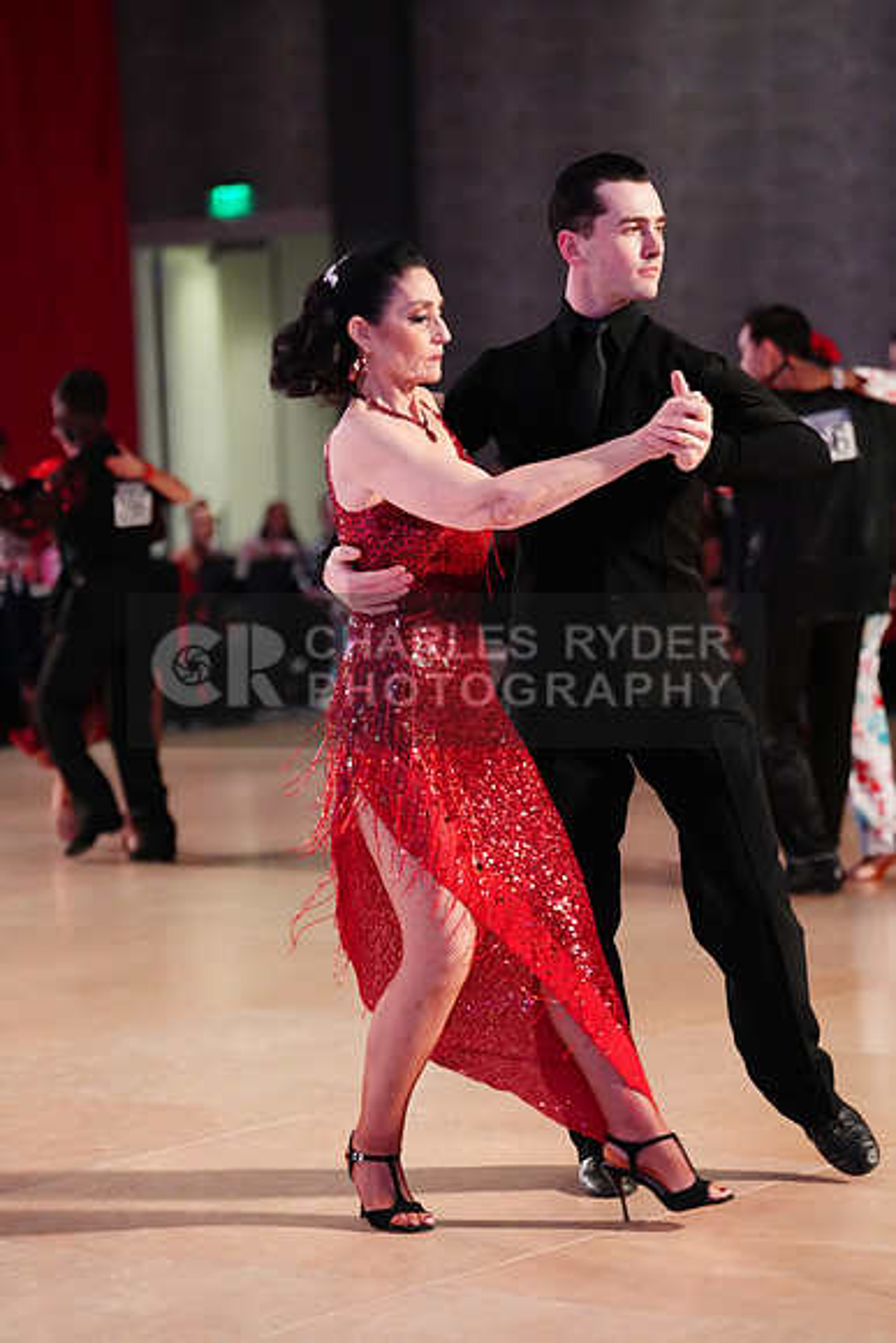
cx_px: 448
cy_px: 672
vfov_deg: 19.3
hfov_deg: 12.9
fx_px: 3955
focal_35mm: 106
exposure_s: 1/400
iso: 5000
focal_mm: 106
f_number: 2.8
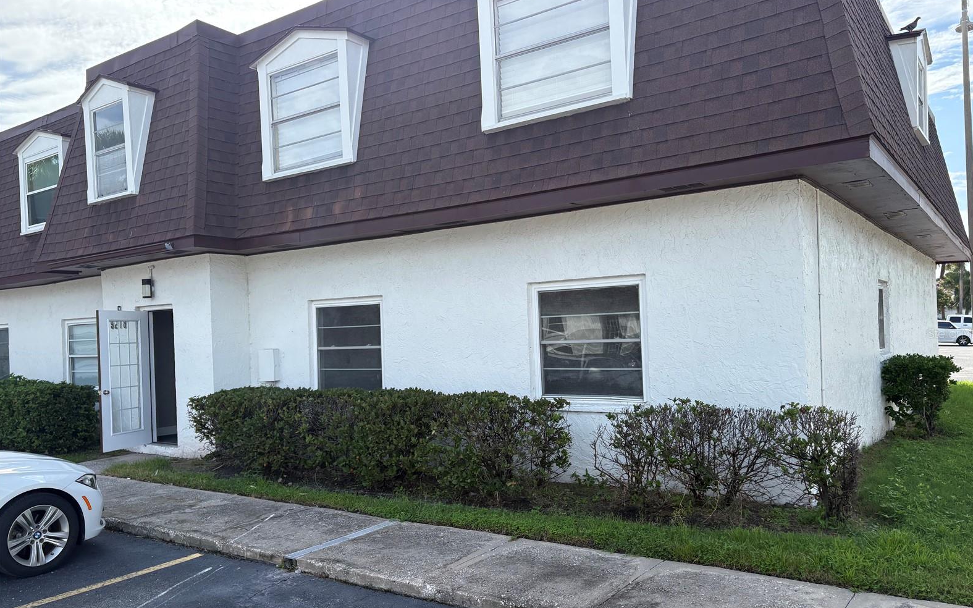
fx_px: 742
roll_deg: +2.3
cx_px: 492
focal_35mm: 28
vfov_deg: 44.5
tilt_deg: +0.8
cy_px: 333
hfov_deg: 66.5
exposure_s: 1/2283
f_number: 1.6
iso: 64
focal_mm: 5.96
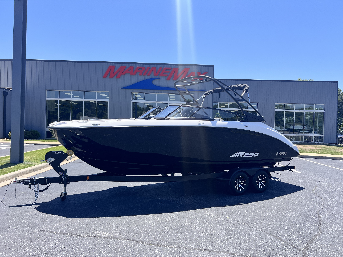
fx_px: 258
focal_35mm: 26
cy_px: 128
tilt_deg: -1.2
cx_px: 172
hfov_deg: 67.3
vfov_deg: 53.1
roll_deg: -2.7
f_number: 1.5
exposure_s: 1/3077
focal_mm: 5.7
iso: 50
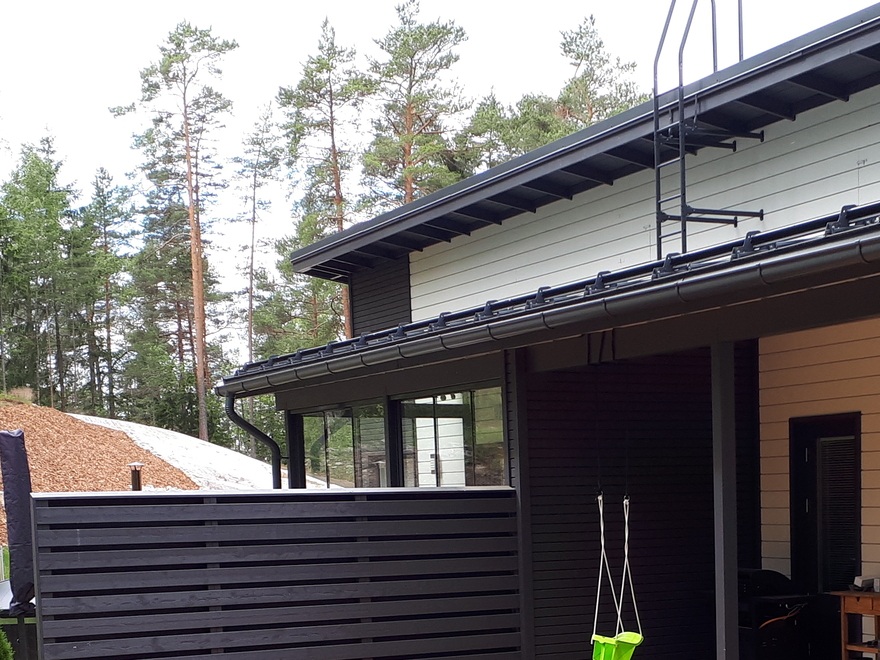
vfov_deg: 22.7
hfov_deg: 30.1
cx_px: 678
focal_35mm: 63
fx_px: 1601
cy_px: 597
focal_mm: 3.6
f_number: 1.9
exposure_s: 1/262
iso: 40
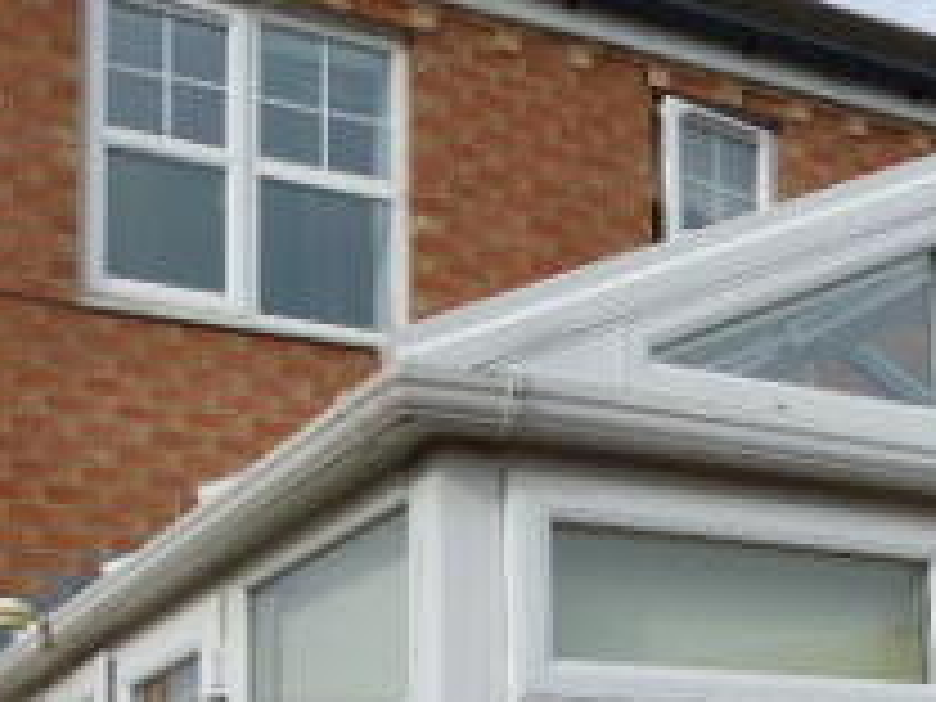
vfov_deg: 19.9
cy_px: 803
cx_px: 578
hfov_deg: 27.7
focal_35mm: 70
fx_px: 1893
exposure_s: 1/640
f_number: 3.3
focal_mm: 4.3
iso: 80
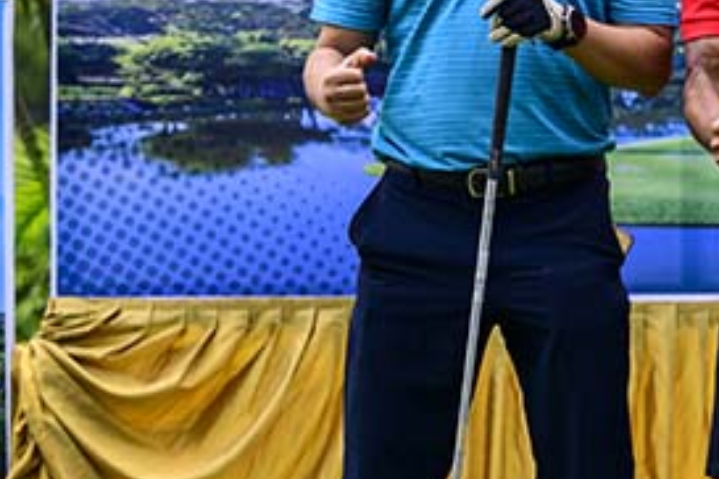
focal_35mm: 278
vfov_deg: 4.9
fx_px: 5552
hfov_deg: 7.3
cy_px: 55
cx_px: 1059
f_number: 2.8
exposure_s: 1/1600
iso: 360
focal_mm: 79
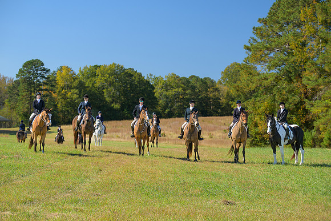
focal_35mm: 92
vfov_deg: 14.9
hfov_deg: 22.1
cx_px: 166
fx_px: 846
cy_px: 110
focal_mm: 92
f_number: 4
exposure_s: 1/400
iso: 200
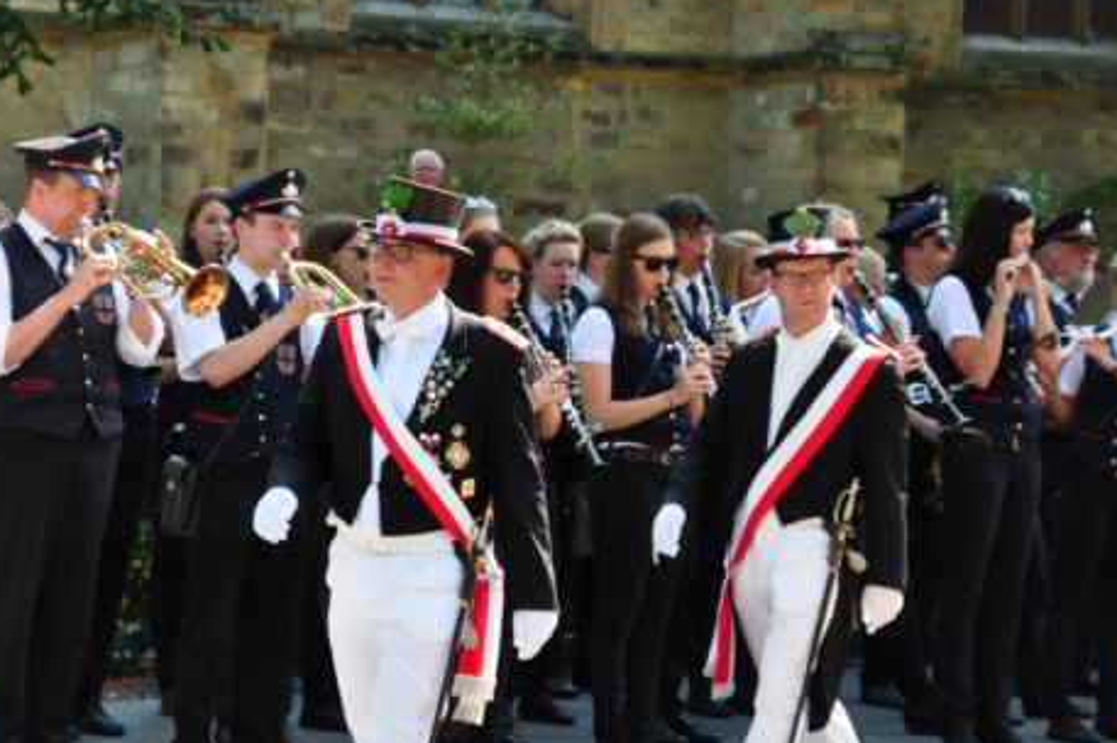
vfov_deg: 8.2
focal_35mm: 168
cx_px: 396
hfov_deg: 12.2
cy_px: 453
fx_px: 5209
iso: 200
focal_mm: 80
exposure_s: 1/160
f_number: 5.3
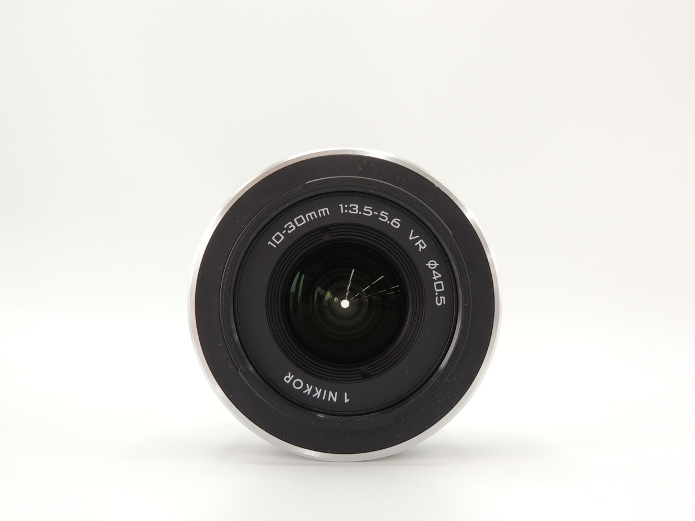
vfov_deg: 36.0
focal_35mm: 40
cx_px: 348
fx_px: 803
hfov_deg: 46.8
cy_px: 260
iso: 200
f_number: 3.3
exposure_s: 1/50
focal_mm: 7.1
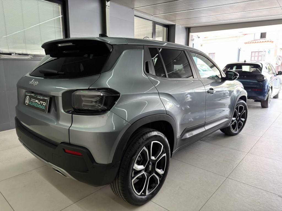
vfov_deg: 56.8
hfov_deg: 71.6
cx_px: 141
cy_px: 106
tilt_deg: -11.7
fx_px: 196
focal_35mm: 24
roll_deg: +0.1
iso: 100
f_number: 1.78
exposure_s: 1/100
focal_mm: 6.76
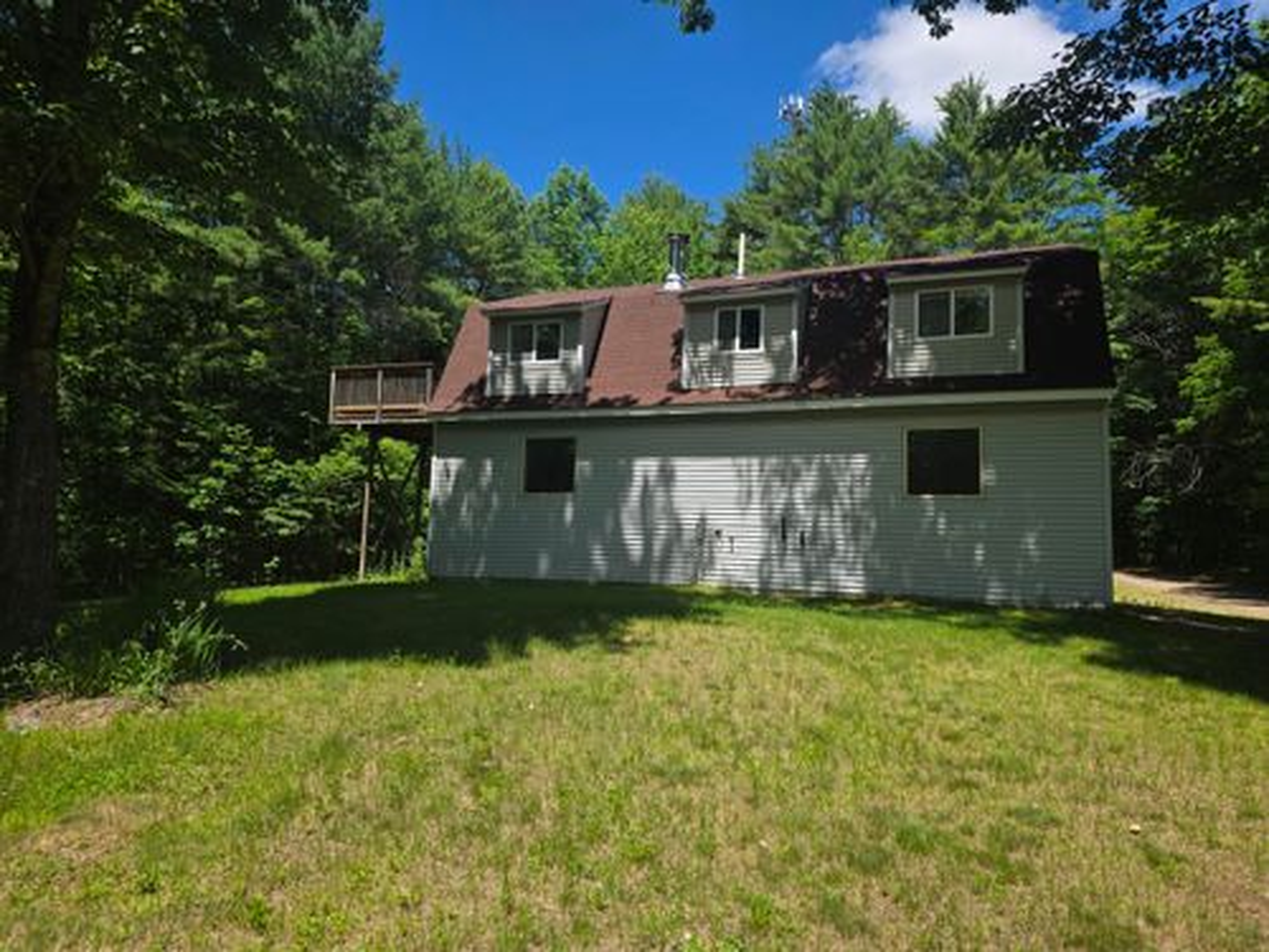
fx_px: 843
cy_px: 476
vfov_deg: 58.9
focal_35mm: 23
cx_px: 634
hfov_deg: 73.9
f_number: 1.7
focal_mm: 6.25
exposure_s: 1/3788
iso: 80
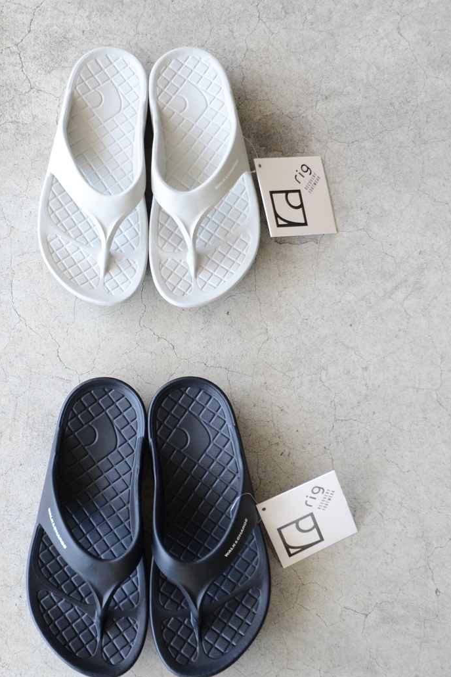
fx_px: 1071
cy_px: 334
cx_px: 148
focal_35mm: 57
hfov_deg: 23.7
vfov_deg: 35.0
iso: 640
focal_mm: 26
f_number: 3.8
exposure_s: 1/200
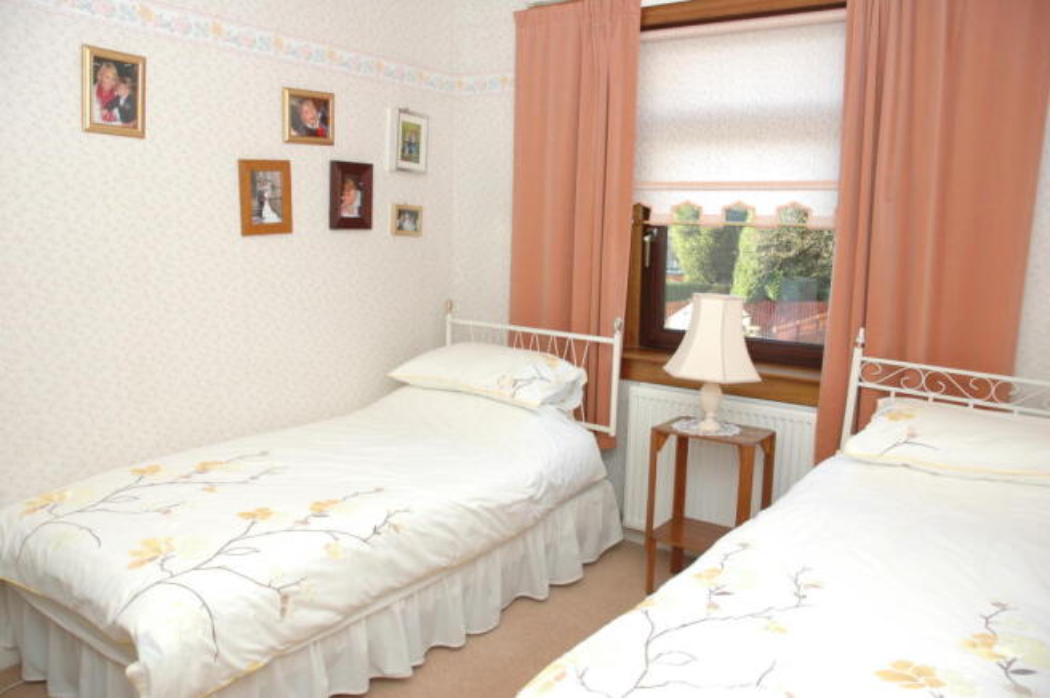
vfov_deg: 47.8
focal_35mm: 27
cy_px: 349
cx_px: 525
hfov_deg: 67.4
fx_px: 787
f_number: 5
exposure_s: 1/60
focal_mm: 18
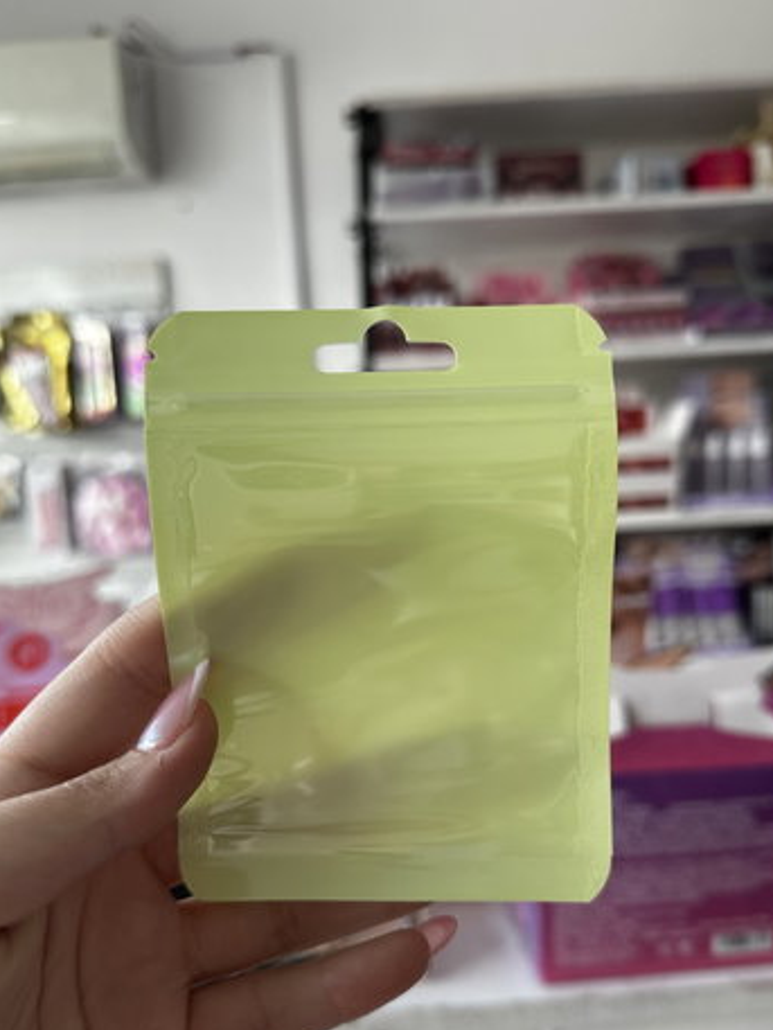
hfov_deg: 49.8
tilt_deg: -7.2
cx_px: 392
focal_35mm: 28
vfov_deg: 63.1
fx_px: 833
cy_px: 596
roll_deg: +1.5
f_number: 1.78
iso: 250
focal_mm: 6.86
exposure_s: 1/94
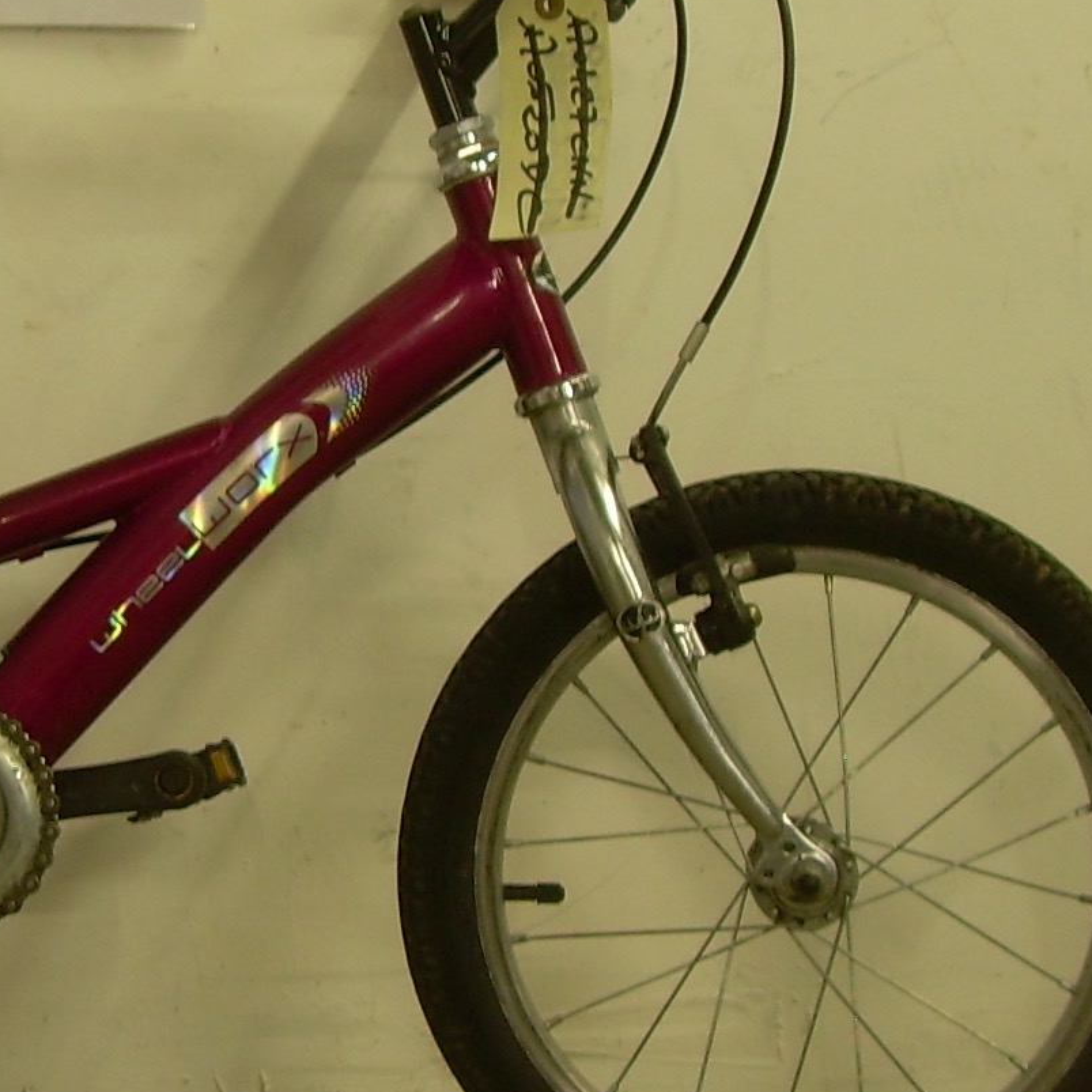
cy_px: 400
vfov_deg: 18.3
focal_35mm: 95
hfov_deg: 18.0
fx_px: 3391
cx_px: 118
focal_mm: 6.3
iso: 50
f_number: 2.8
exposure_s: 1/4.4
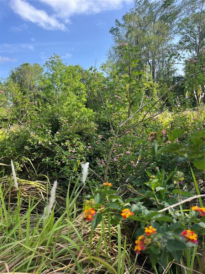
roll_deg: +6.8
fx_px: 205
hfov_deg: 53.1
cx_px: 102
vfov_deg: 67.3
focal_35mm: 26
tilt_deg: -6.1
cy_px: 137
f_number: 1.6
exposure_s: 1/920
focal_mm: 5.1
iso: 50
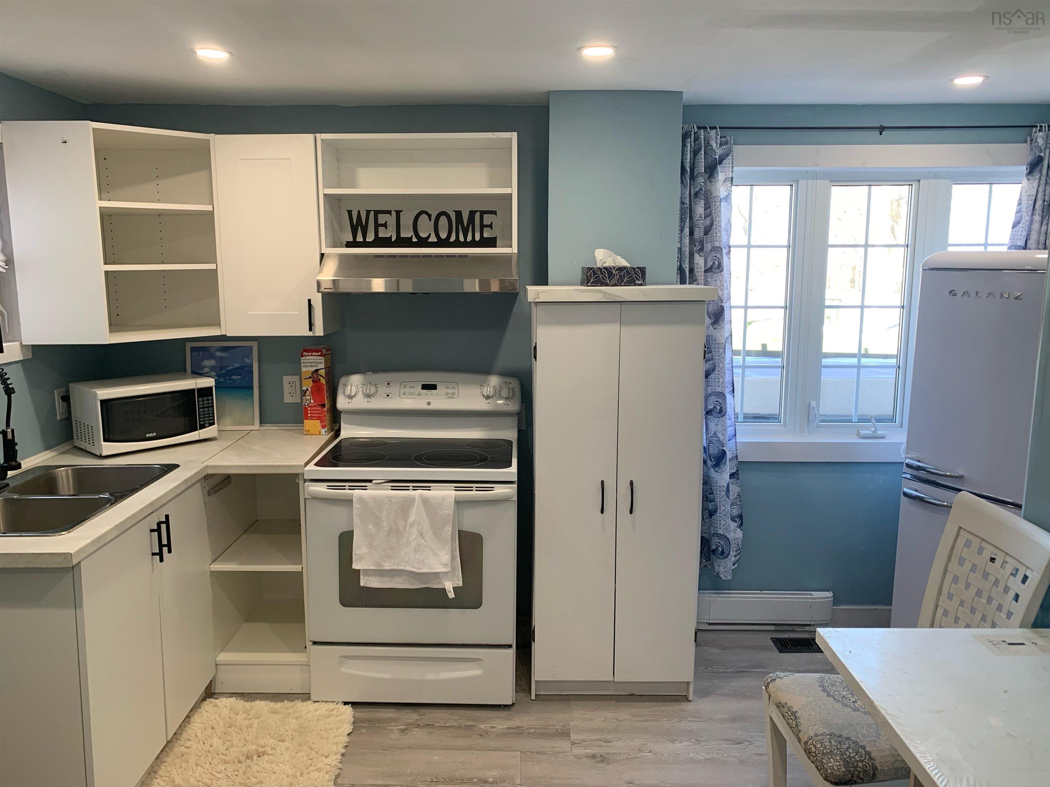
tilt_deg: -9.3
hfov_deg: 67.3
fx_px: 789
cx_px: 525
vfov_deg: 53.1
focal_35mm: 26
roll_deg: +1.2
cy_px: 394
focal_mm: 4.25
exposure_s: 1/120
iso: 64
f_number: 1.8
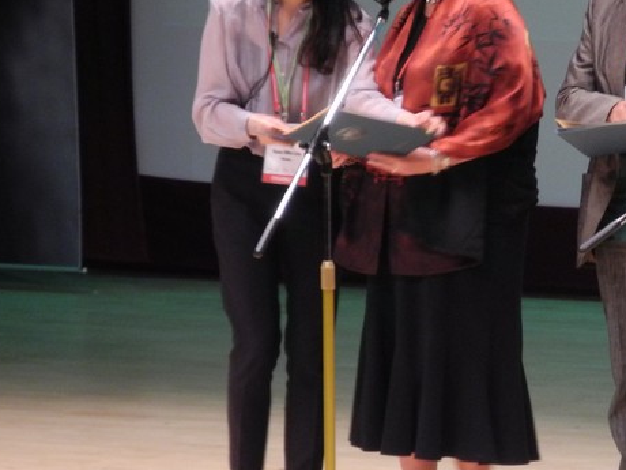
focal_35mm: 435
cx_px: 638
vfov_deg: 3.4
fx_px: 7867
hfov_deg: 4.5
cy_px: 263
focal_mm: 42.6
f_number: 5.6
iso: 400
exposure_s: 1/13
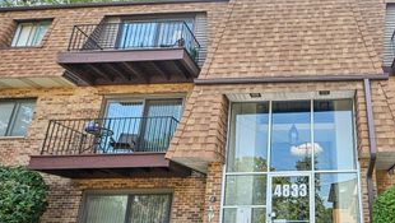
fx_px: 283
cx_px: 310
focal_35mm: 27
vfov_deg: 42.4
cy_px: 150
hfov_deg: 64.4
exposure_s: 1/50
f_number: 13
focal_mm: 16
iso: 400
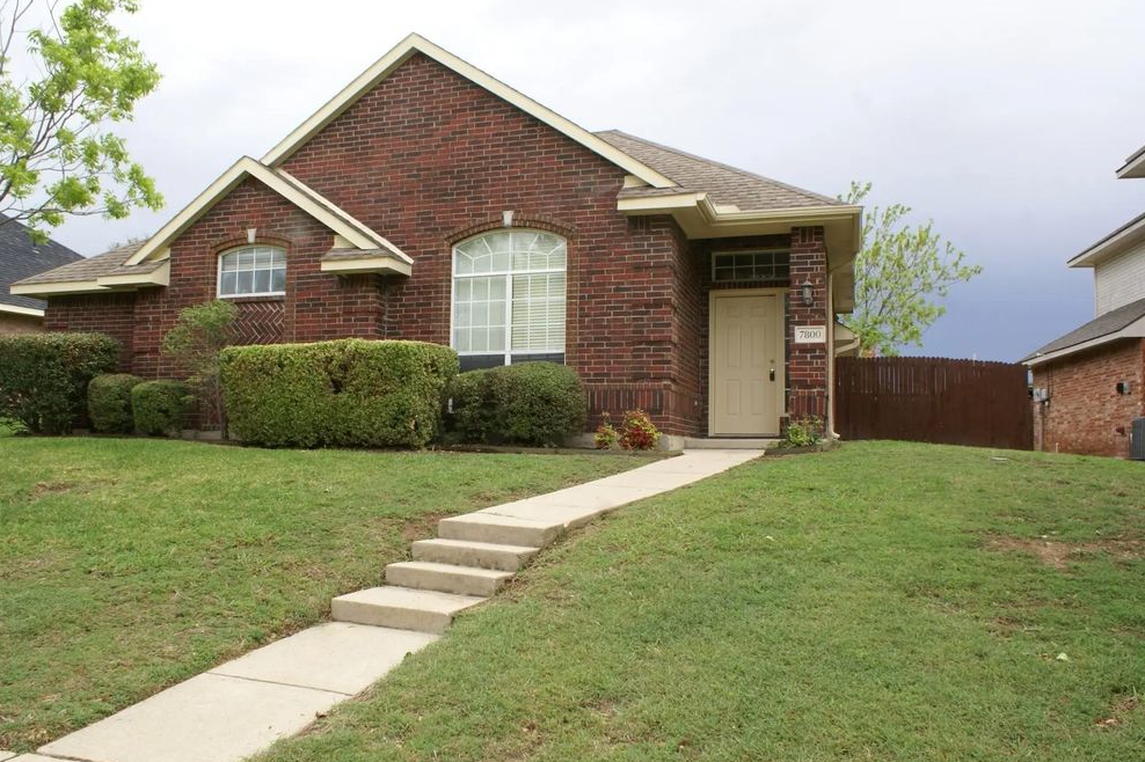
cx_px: 554
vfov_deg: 46.4
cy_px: 383
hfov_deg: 65.5
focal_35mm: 28
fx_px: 890
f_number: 9
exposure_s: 1/80
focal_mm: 18
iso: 100
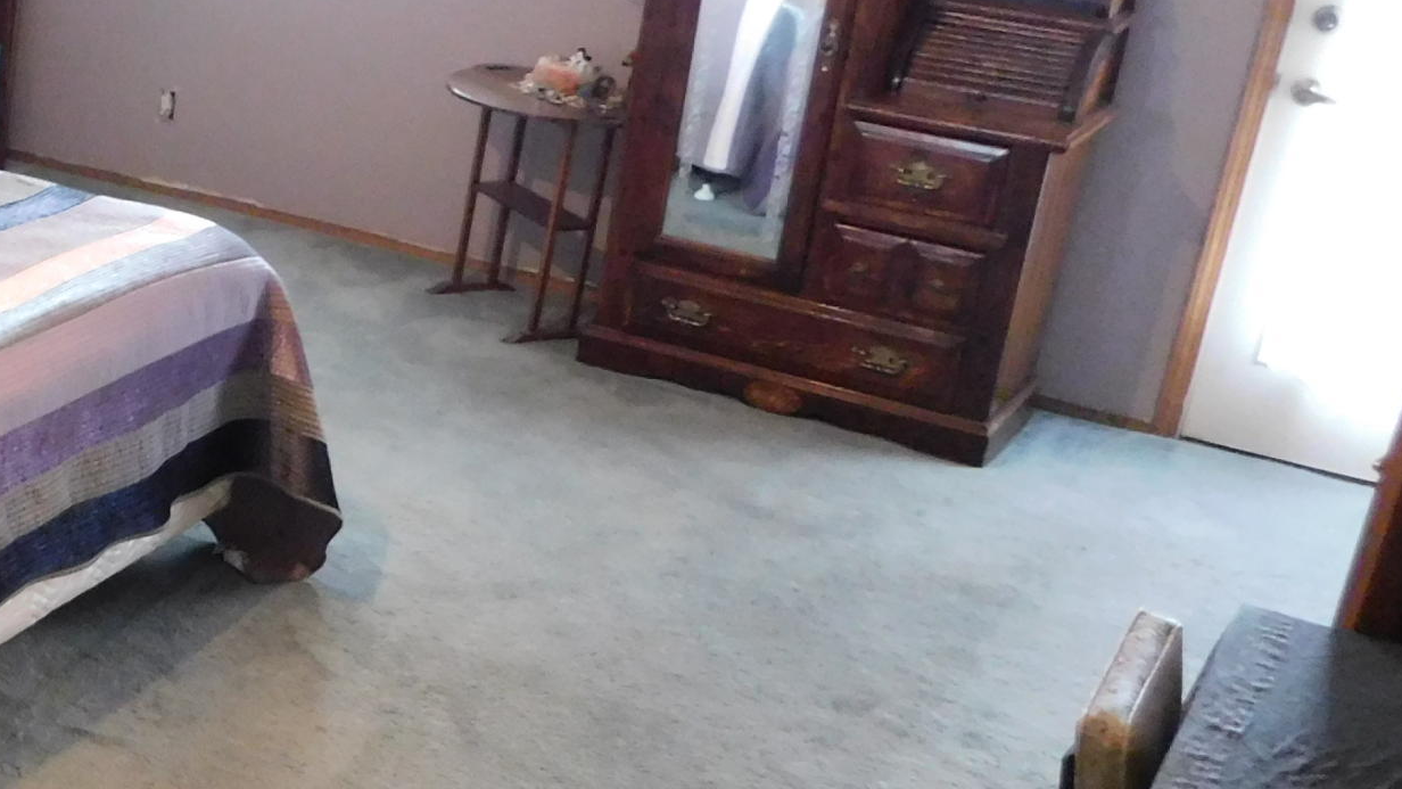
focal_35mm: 61
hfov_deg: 30.5
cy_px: 458
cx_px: -162
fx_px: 2268
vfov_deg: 19.7
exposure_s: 1/8
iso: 560
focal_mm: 4
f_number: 3
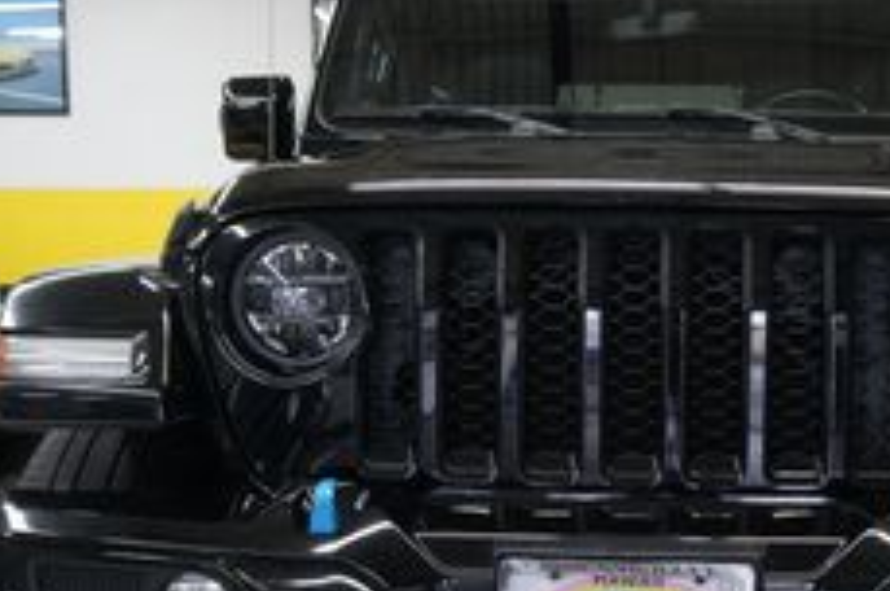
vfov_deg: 21.3
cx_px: 649
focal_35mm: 63
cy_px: 443
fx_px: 1555
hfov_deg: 31.5
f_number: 4
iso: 400
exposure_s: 1/40
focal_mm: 24
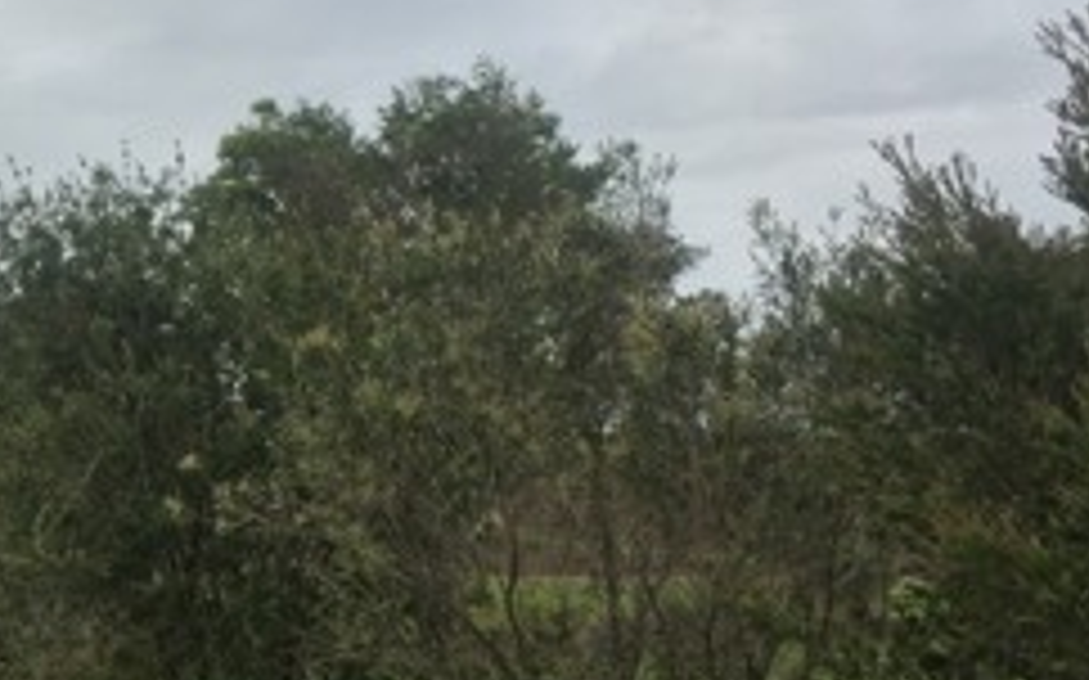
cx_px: -14
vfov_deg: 19.7
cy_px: 419
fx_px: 1958
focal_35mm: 66
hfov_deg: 29.0
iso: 32
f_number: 2.2
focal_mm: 4.15
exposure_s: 1/1522
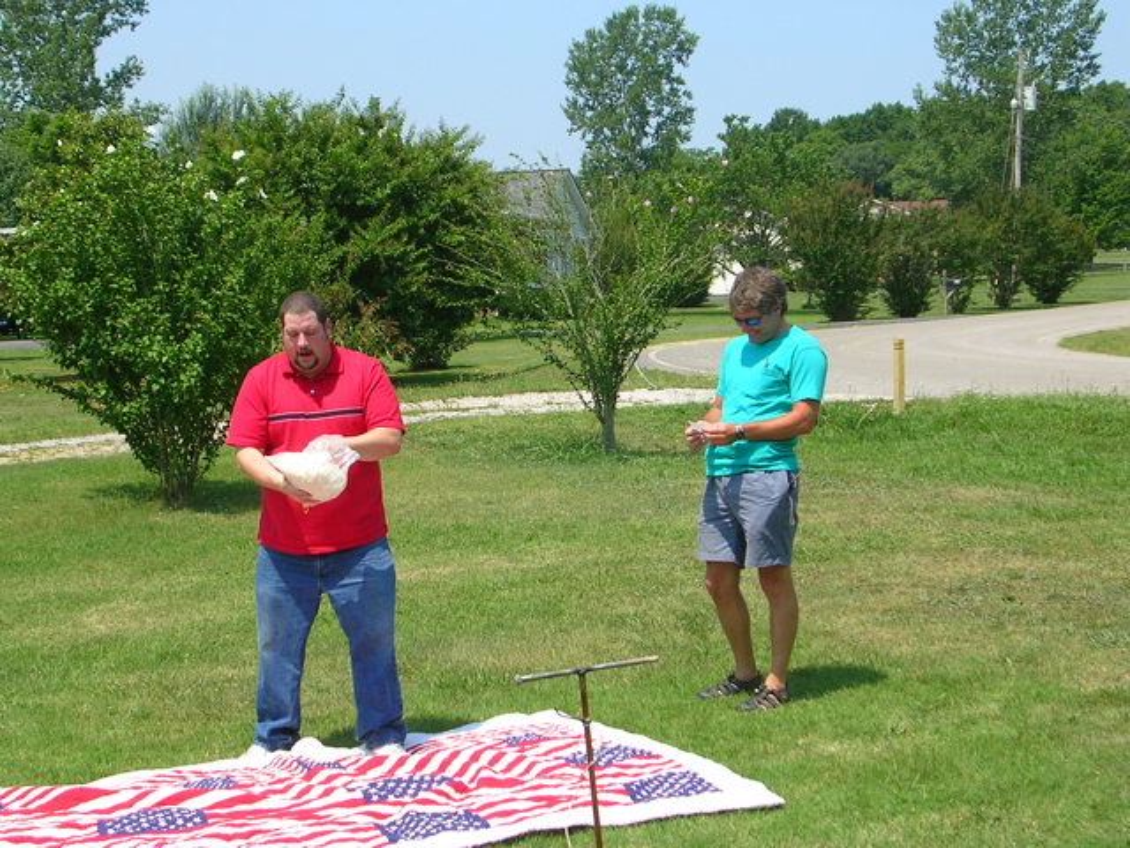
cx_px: 565
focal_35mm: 72
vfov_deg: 20.4
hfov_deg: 27.0
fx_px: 2350
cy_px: 424
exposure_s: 1/478
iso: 50
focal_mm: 10.9
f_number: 3.7
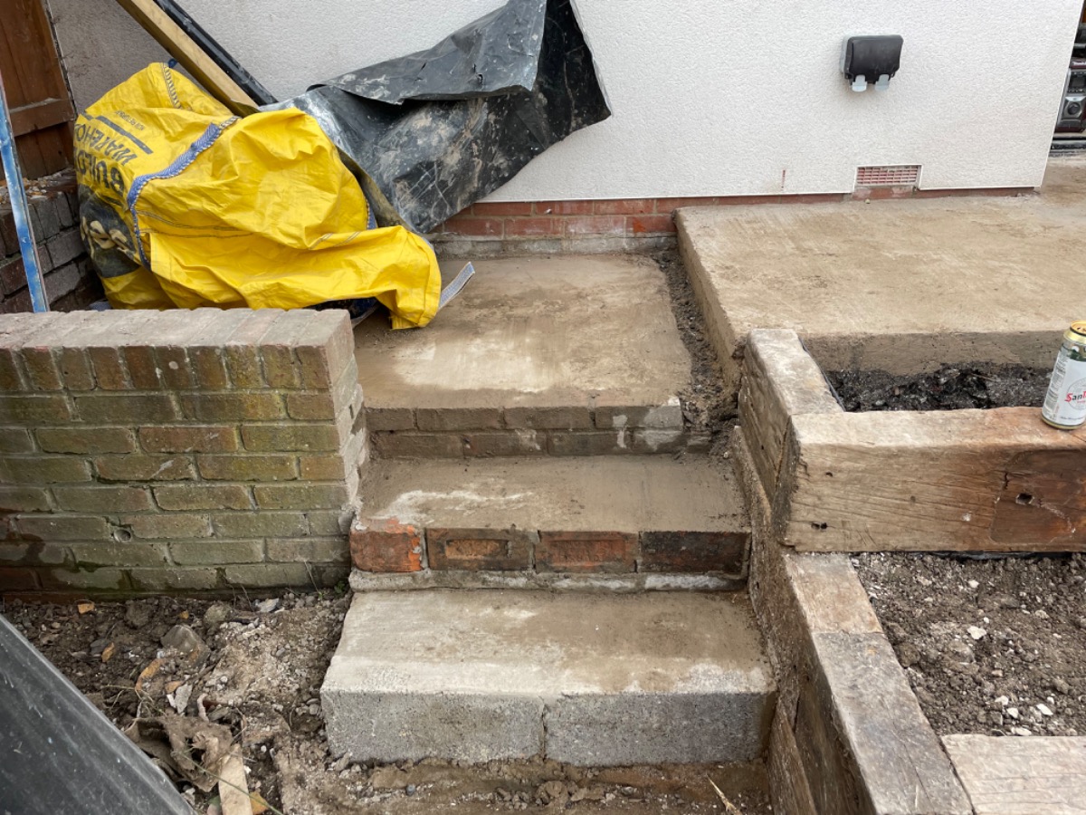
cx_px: 543
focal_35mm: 26
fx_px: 816
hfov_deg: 67.3
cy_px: 408
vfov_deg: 53.1
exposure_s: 1/315
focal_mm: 4.2
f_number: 1.6
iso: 32
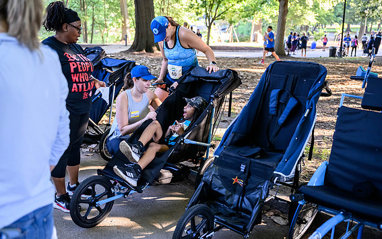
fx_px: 395
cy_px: 115
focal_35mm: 38
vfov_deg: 33.6
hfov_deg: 51.4
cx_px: 165
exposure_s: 1/400
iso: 1800
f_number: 2.8
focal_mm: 32.5
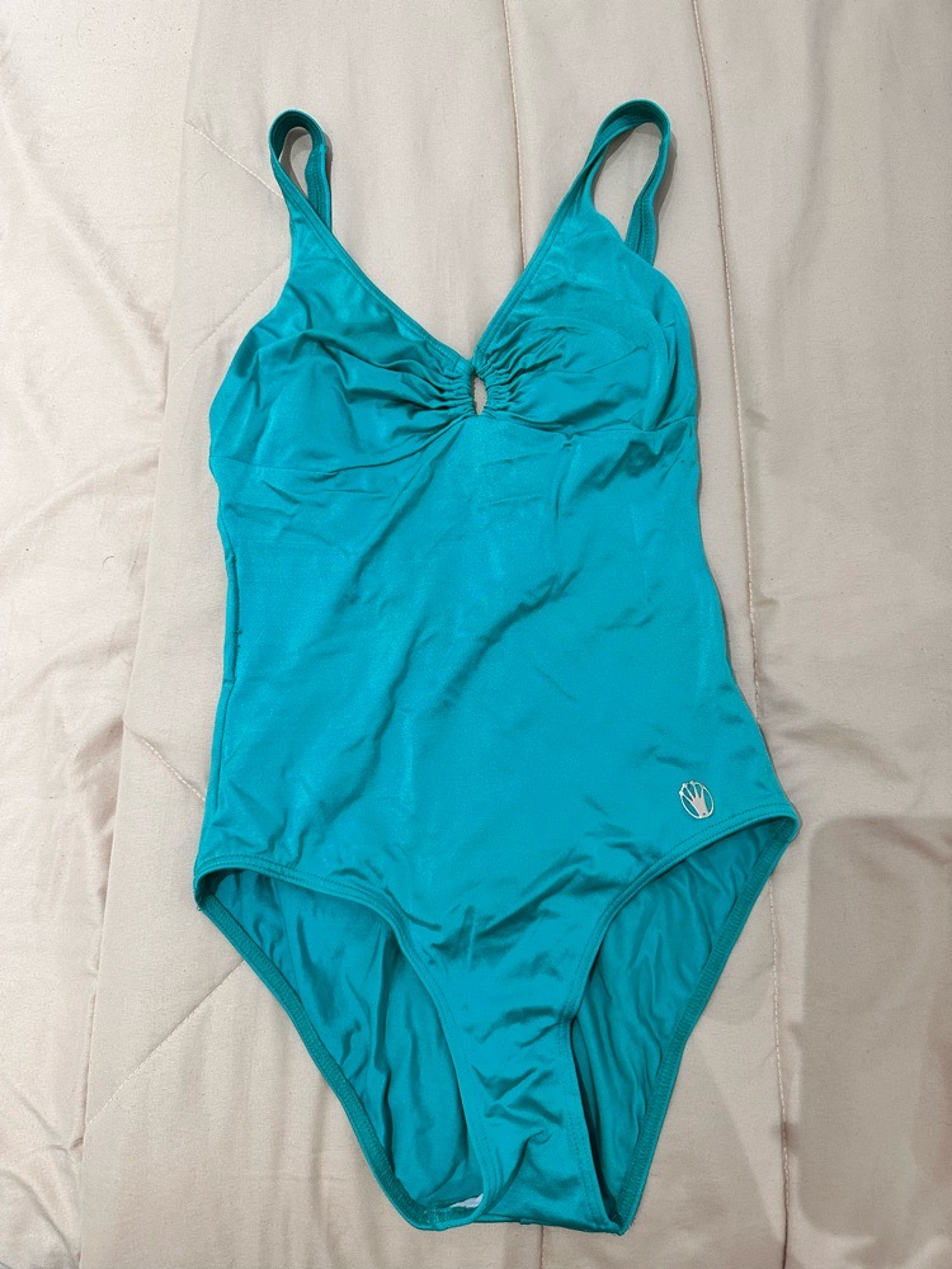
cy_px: 634
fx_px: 880
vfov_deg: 71.6
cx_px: 476
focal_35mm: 24
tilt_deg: -77.6
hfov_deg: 56.8
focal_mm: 6.86
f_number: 1.78
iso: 200
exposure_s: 1/100
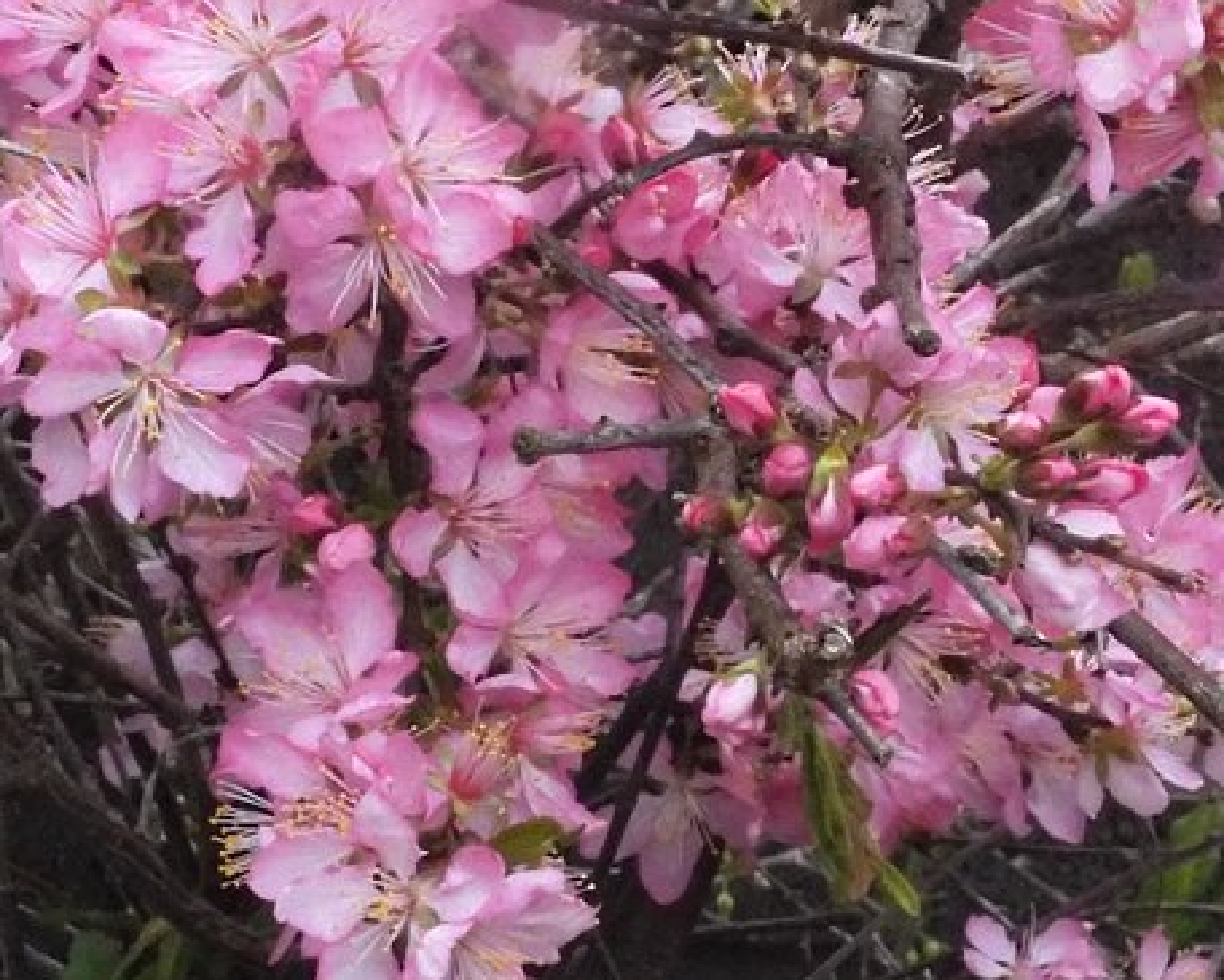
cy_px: 199
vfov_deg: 12.3
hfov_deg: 15.0
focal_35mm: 125
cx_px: 1310
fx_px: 4529
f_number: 8
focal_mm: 10.2
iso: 1600
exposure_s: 1/800
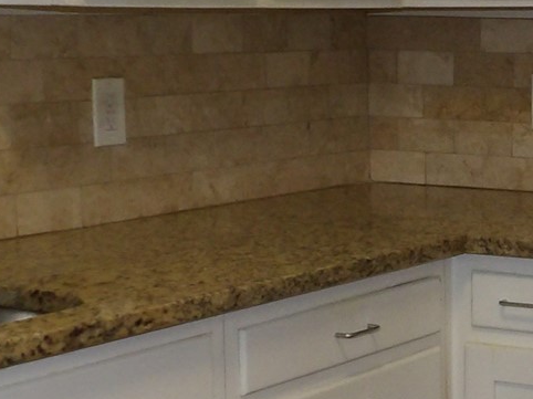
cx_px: 675
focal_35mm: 102
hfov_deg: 18.1
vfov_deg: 14.5
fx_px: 1570
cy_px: 251
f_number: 3.2
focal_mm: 4.3
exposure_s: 1/33
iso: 200
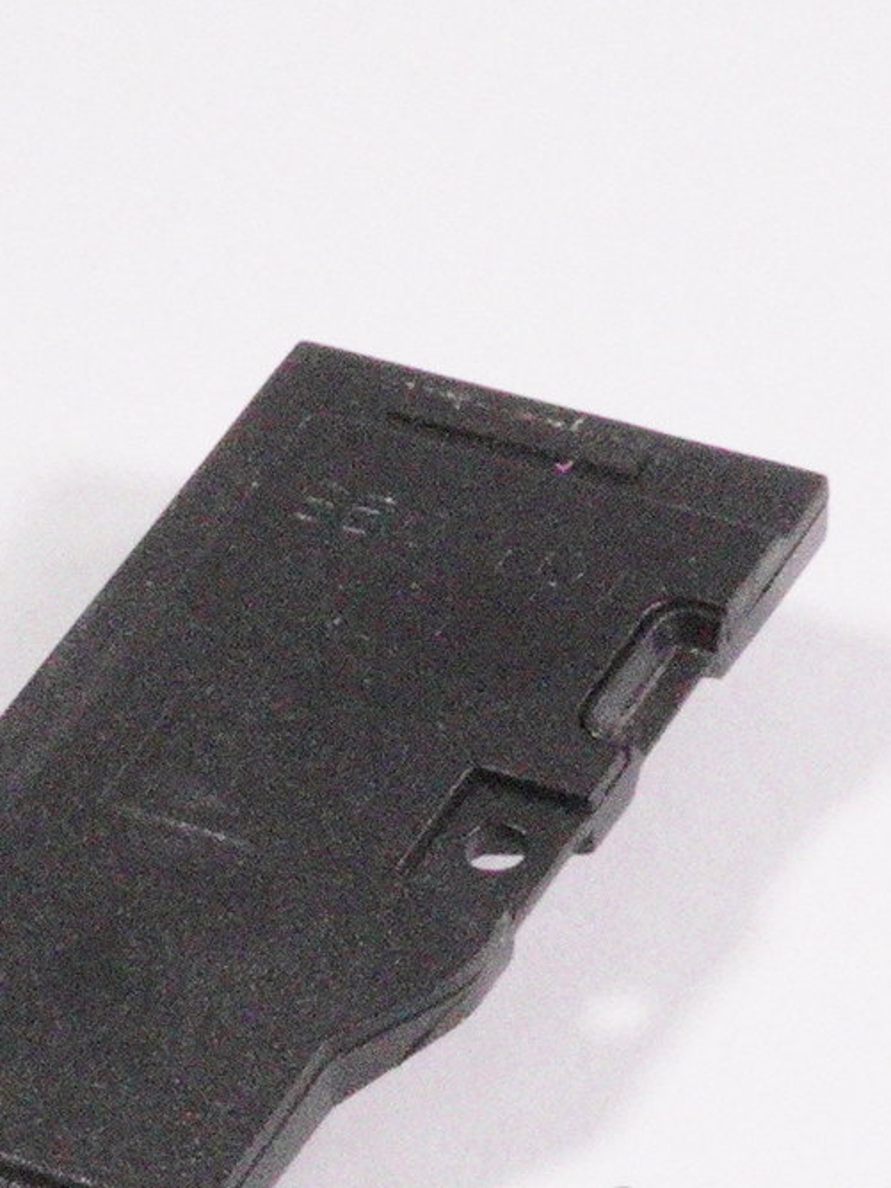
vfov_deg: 9.8
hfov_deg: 7.3
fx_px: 6904
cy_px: 1216
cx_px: -340
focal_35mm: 201
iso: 12800
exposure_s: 1/200
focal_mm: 31
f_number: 29
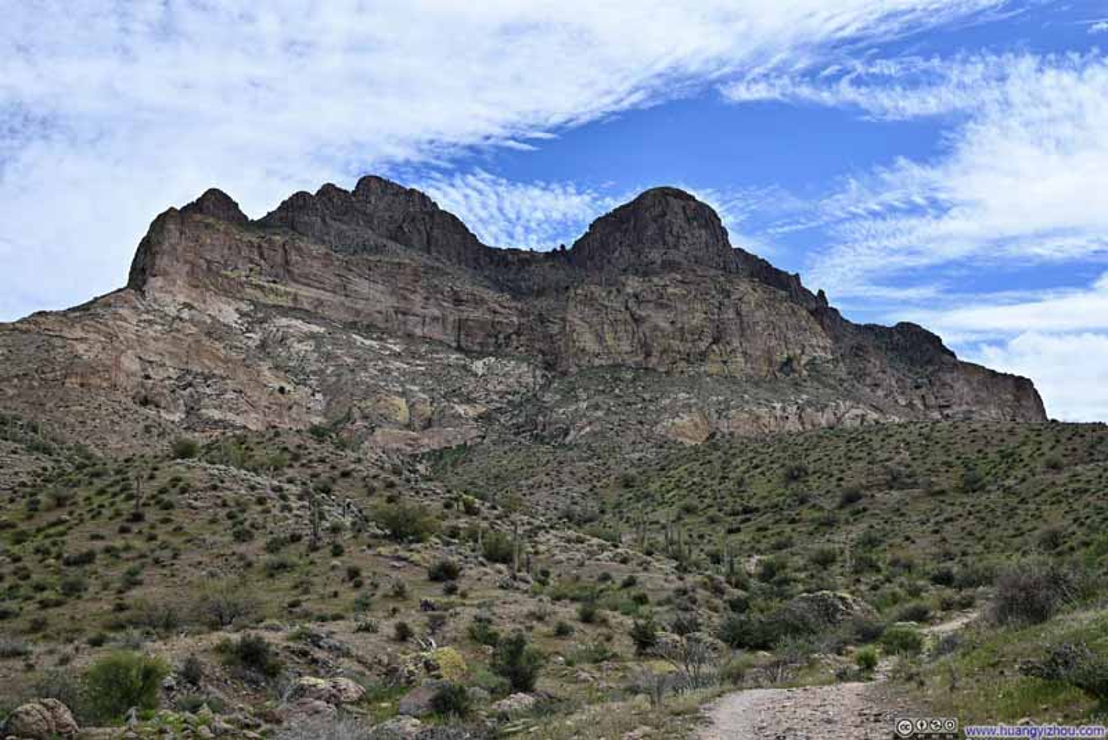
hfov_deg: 49.5
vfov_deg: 34.2
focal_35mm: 39
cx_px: 554
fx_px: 1201
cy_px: 370
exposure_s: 1/640
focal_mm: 39
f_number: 5.6
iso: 100
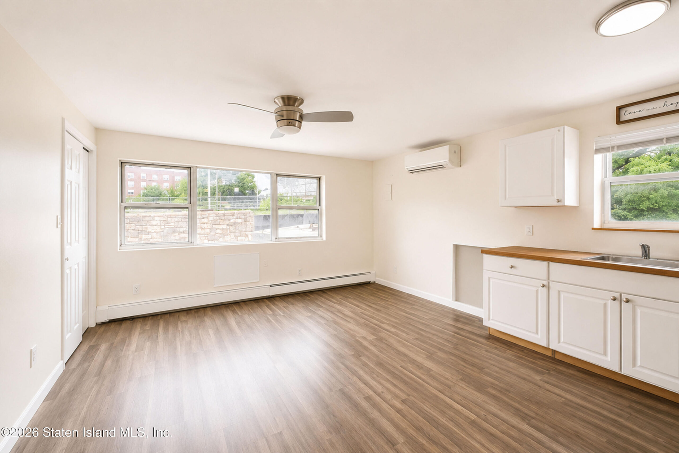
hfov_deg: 100.4
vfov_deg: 77.3
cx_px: 340
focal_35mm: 15
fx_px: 283
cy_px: 226
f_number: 7.1
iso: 1600
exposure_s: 1/60
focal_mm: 10
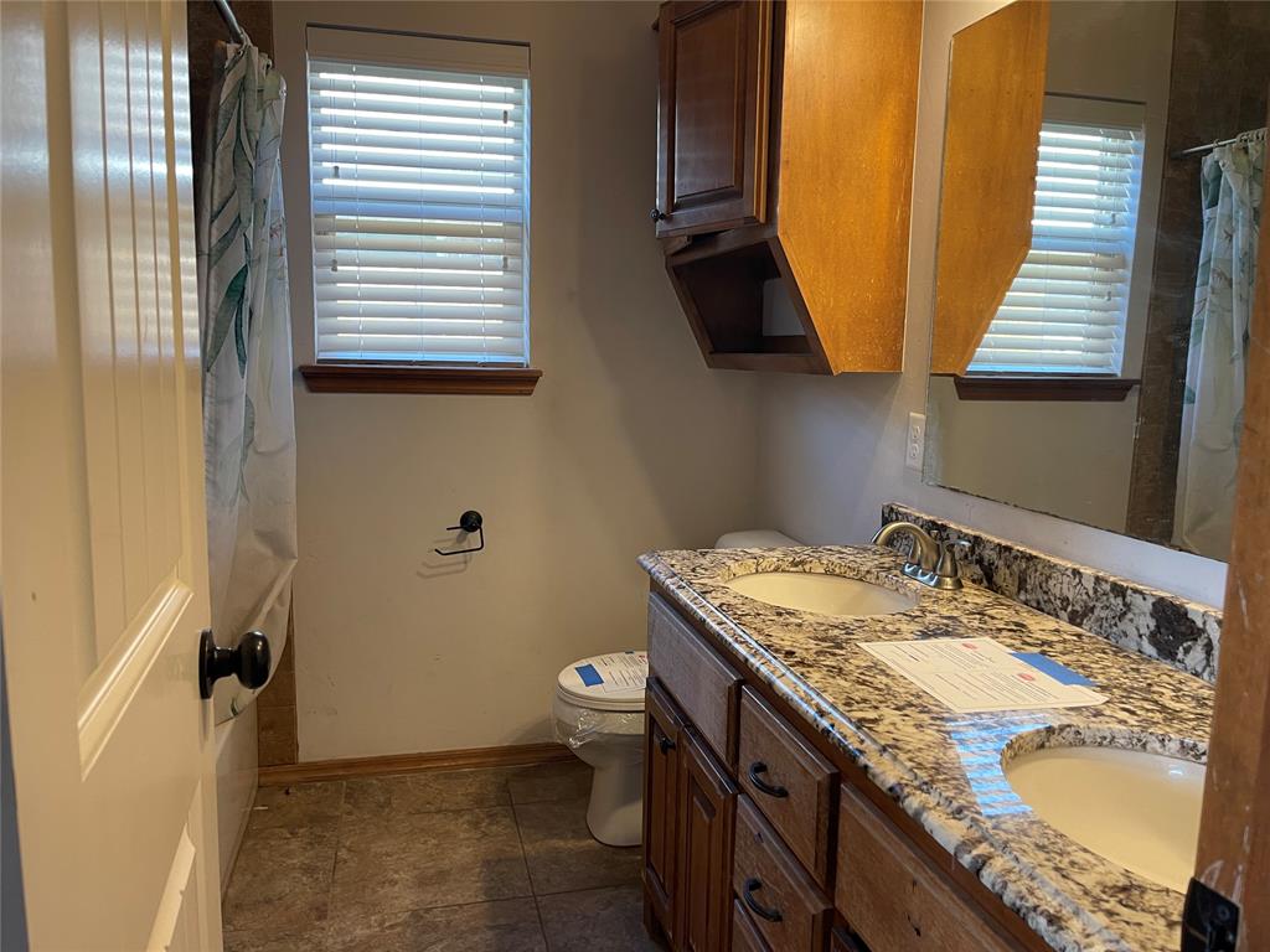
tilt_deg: -8.3
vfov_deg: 54.9
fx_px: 917
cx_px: 635
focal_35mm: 25
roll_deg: -2.2
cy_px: 476
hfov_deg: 69.4
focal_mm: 5.1
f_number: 1.6
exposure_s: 1/60
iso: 100
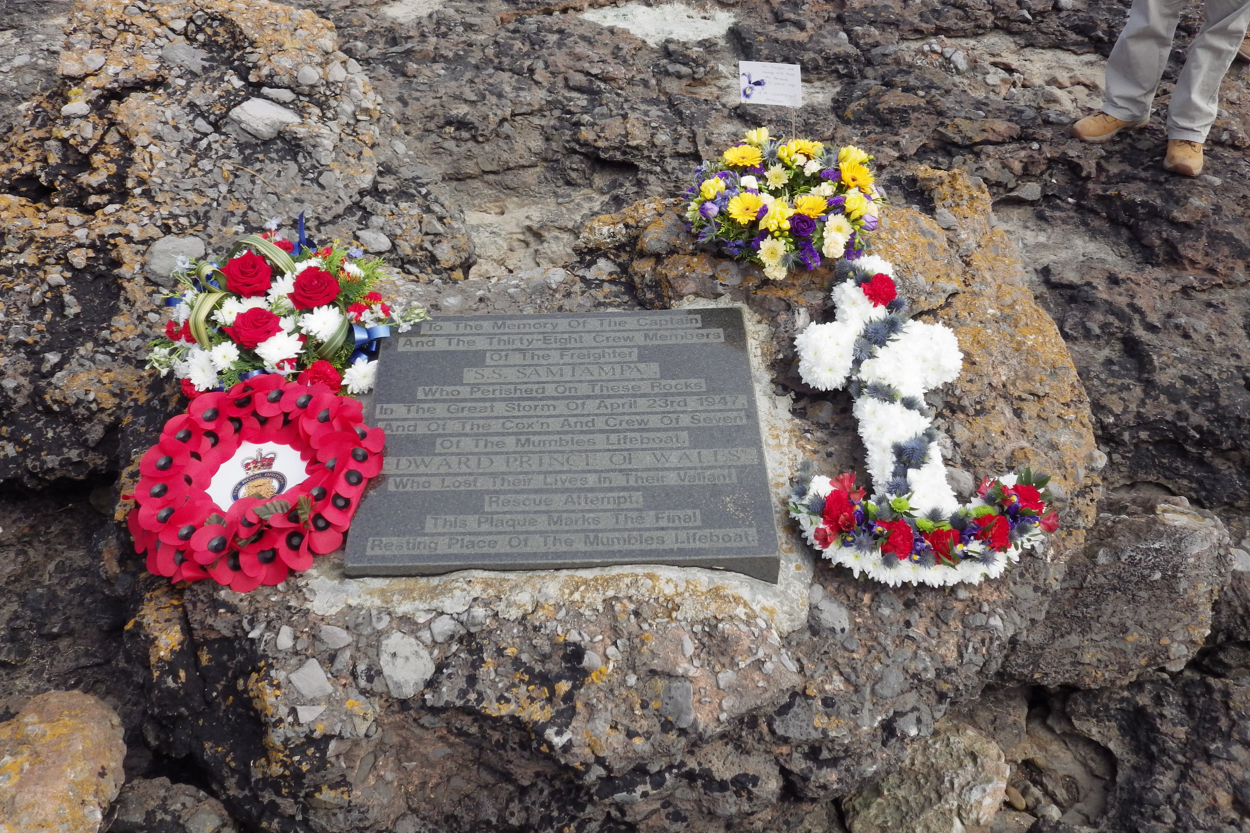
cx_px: 616
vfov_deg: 36.9
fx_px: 1250
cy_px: 392
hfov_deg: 53.1
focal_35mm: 36
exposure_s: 1/1250
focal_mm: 6.2
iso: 200
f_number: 3.4
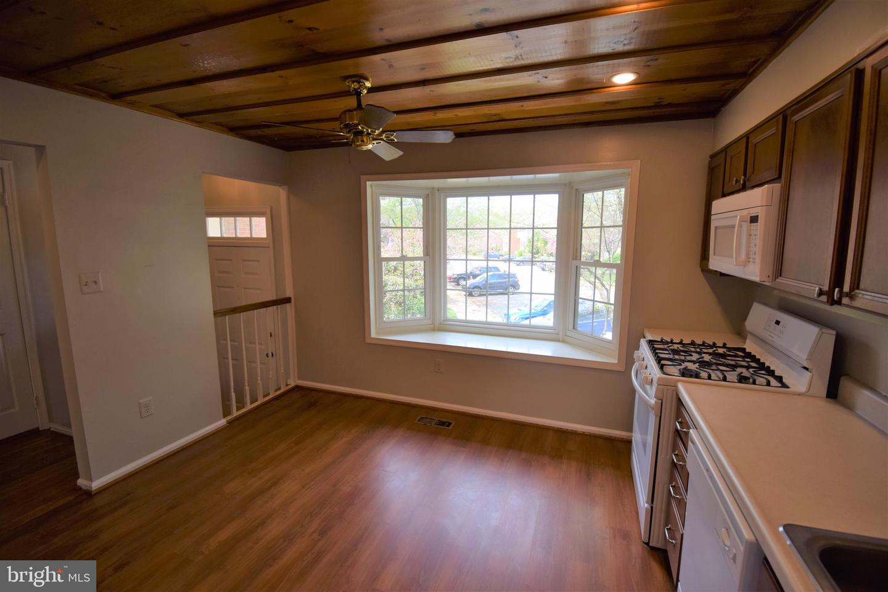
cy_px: 296
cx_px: 444
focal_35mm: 15
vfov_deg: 77.3
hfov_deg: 100.4
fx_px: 370
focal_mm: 10
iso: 100
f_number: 4.5
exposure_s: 1/80
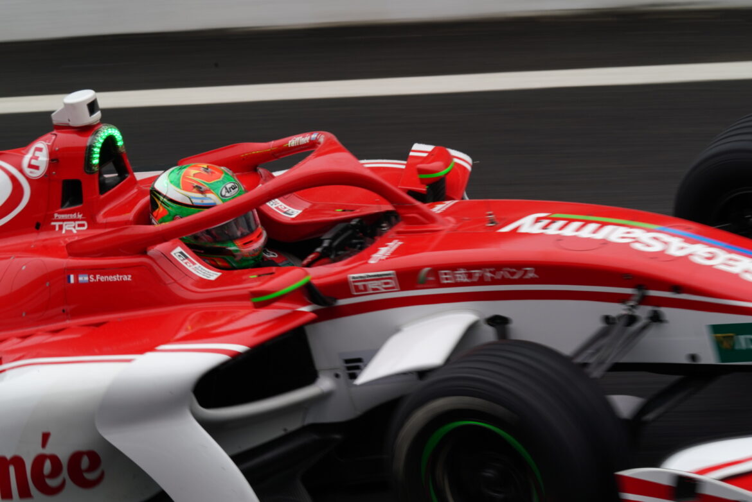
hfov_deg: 7.3
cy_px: 251
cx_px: 376
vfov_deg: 4.9
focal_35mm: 283
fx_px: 5916
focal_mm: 283
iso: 400
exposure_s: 1/25
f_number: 18
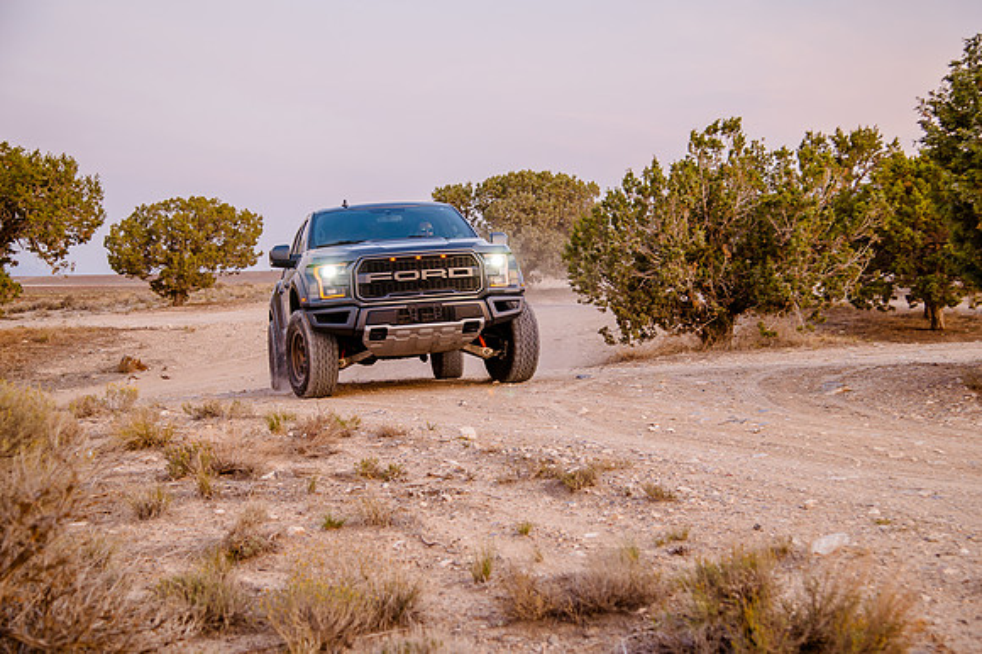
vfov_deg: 24.8
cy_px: 327
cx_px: 491
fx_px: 1487
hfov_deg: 36.5
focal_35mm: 55
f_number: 4.5
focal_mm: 52
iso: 200
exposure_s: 1/125
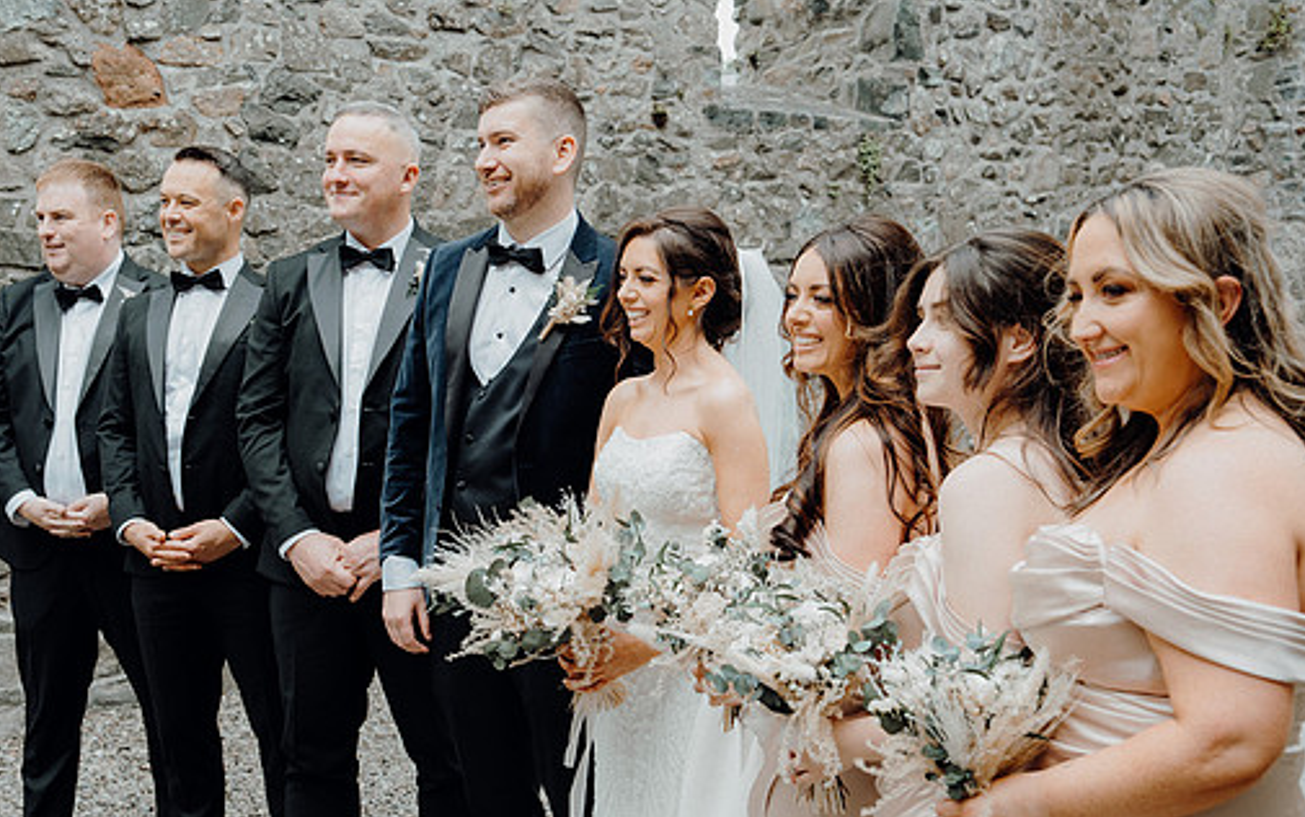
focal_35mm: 48
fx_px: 1708
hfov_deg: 41.8
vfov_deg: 26.9
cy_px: 472
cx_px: 600
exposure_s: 1/160
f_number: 5
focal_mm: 41
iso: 160
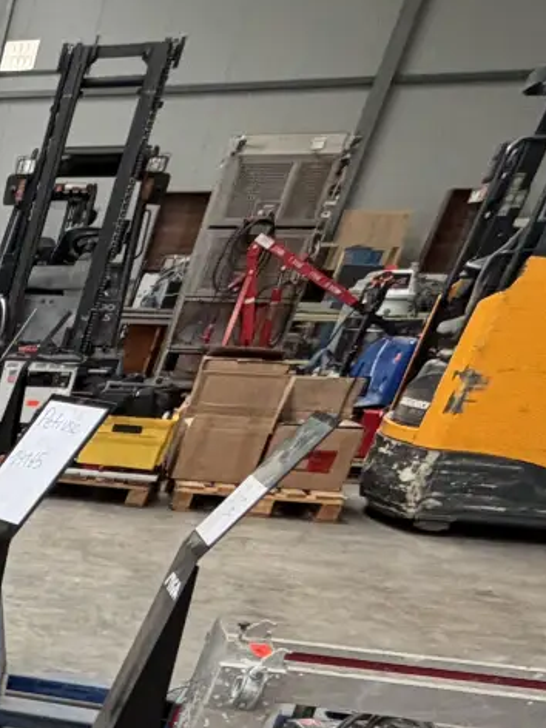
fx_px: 1199
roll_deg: -0.2
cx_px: -679
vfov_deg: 28.4
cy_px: 919
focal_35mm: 57
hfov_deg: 16.1
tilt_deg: -28.8
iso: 125
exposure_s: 1/121
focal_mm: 2.22
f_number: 2.2
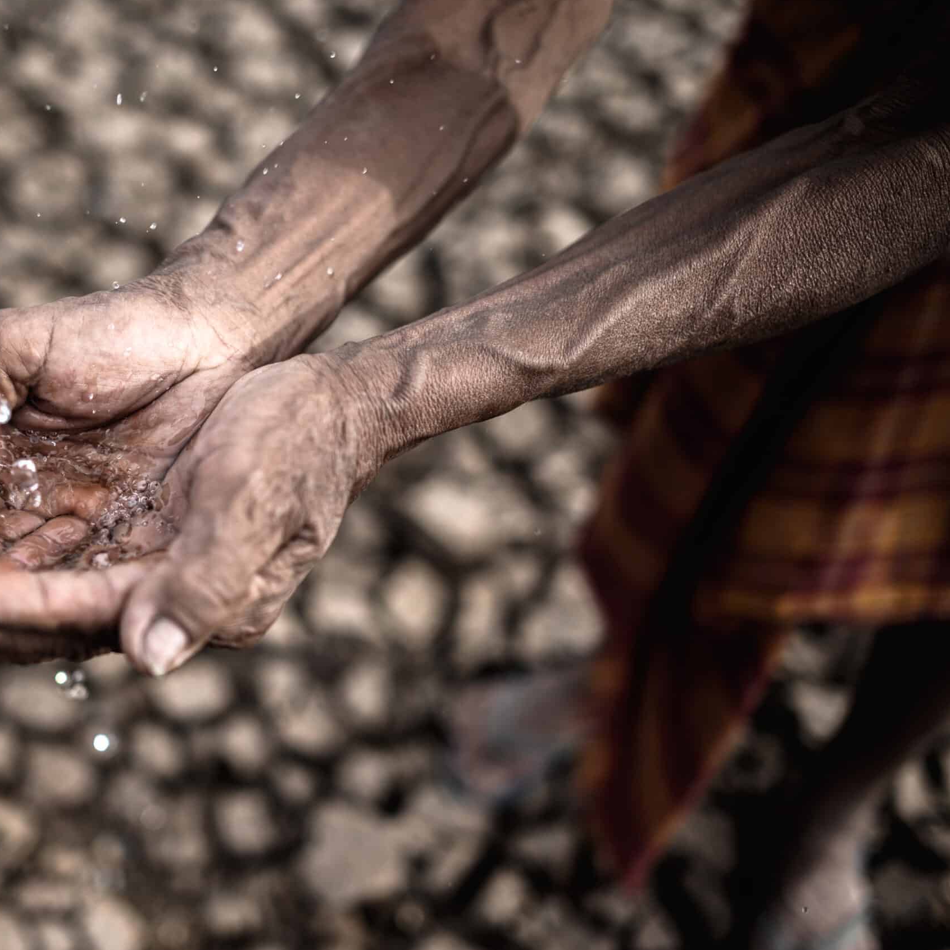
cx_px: 245
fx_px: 1118
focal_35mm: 36
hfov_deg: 44.6
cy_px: 475
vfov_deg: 46.0
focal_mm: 28
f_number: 1.8
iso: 80
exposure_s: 1/1600
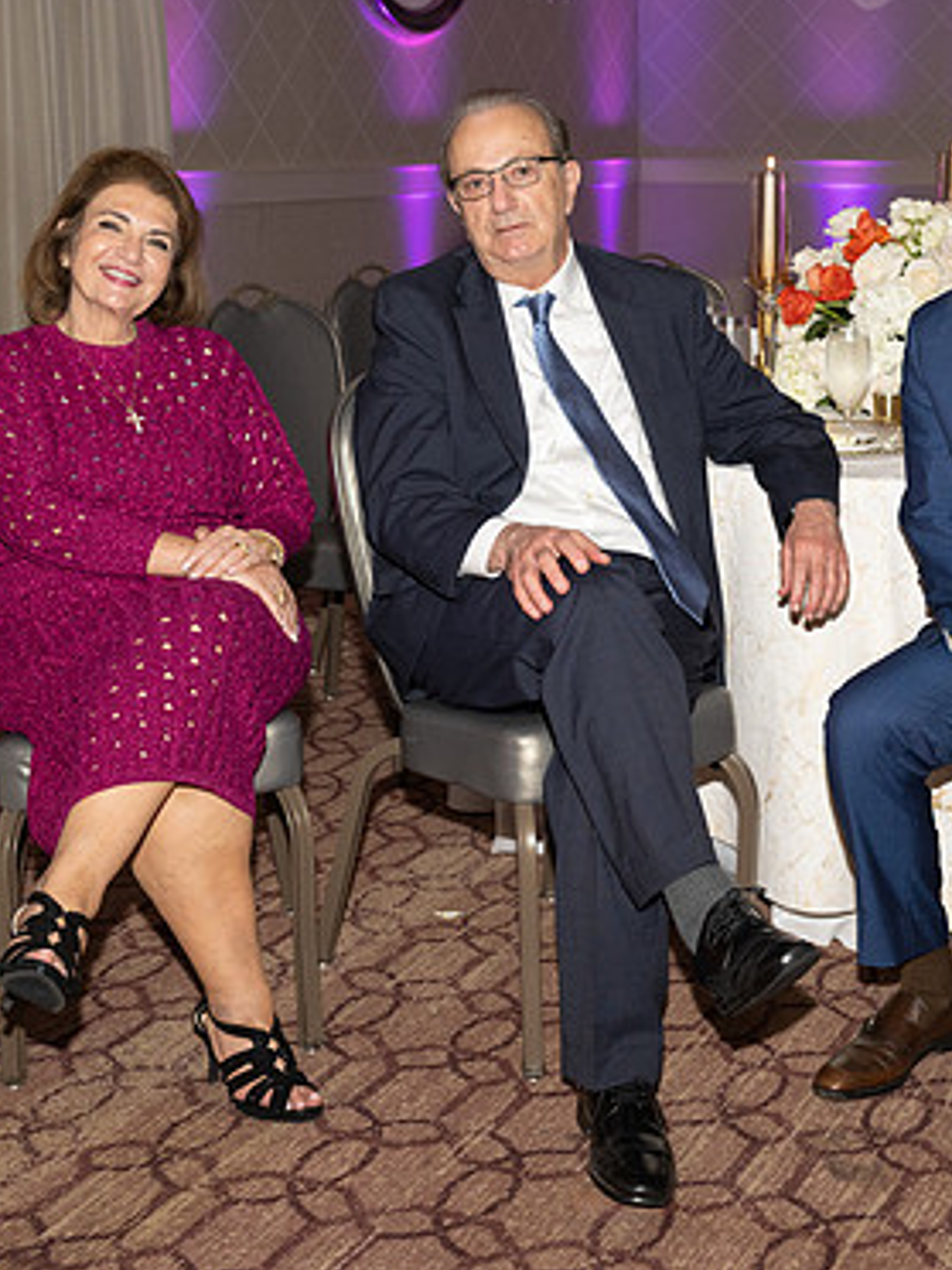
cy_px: 498
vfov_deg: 33.1
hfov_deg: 25.0
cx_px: 665
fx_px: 2127
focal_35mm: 58
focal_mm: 33
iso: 800
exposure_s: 1/100
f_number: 5.6
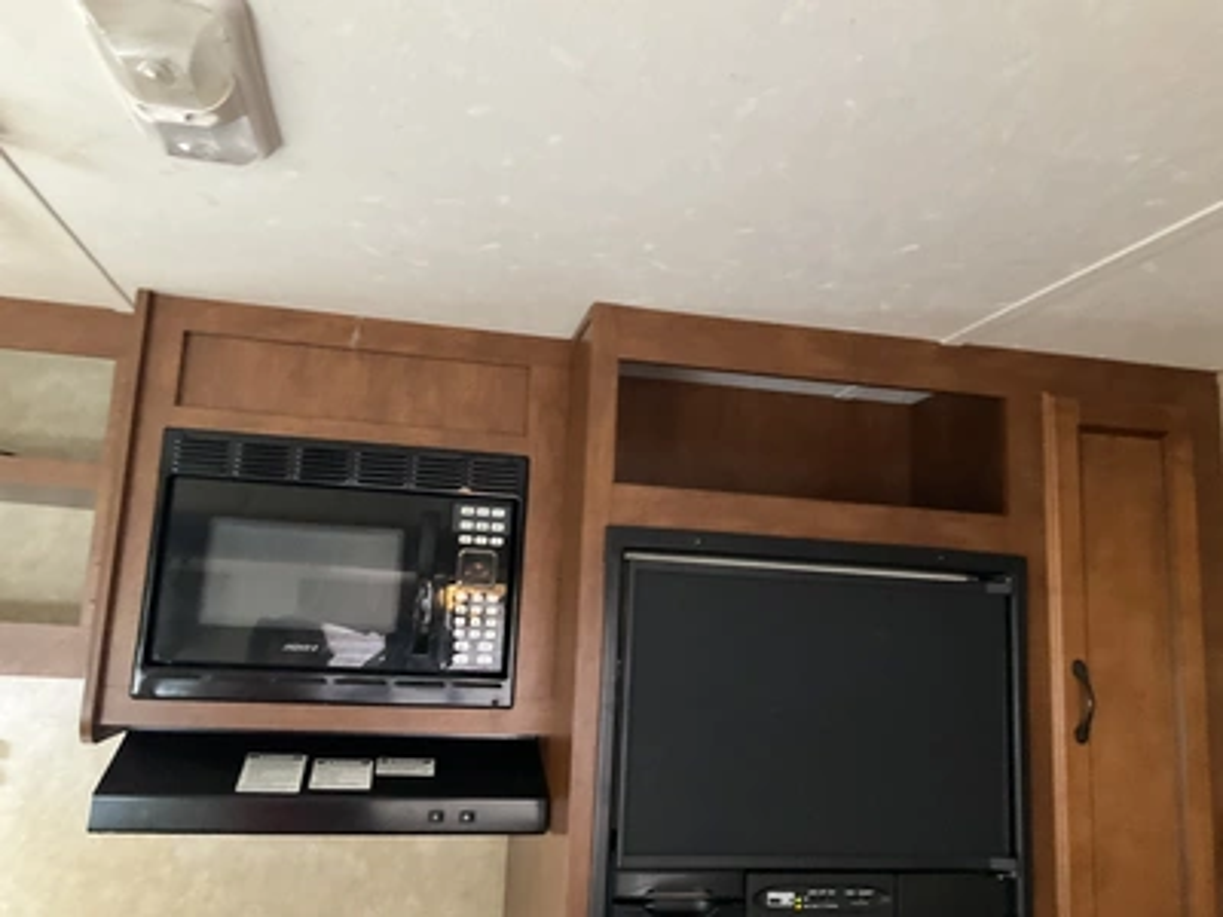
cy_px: 458
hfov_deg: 61.7
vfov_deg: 48.2
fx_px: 1025
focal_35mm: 29
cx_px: 612
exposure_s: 1/30
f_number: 1.8
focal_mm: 3
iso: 400
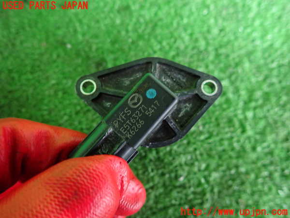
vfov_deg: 54.9
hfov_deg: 69.4
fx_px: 209
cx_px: 145
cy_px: 109
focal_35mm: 25
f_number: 2
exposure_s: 1/30
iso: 500
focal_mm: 4.5
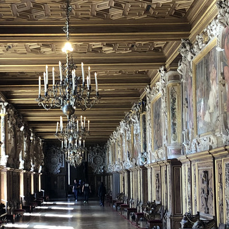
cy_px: 153
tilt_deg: +2.9
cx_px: 75
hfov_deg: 20.6
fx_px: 629
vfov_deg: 20.6
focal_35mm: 84
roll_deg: +1.5
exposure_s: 1/33
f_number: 1.8
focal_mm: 4
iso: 40
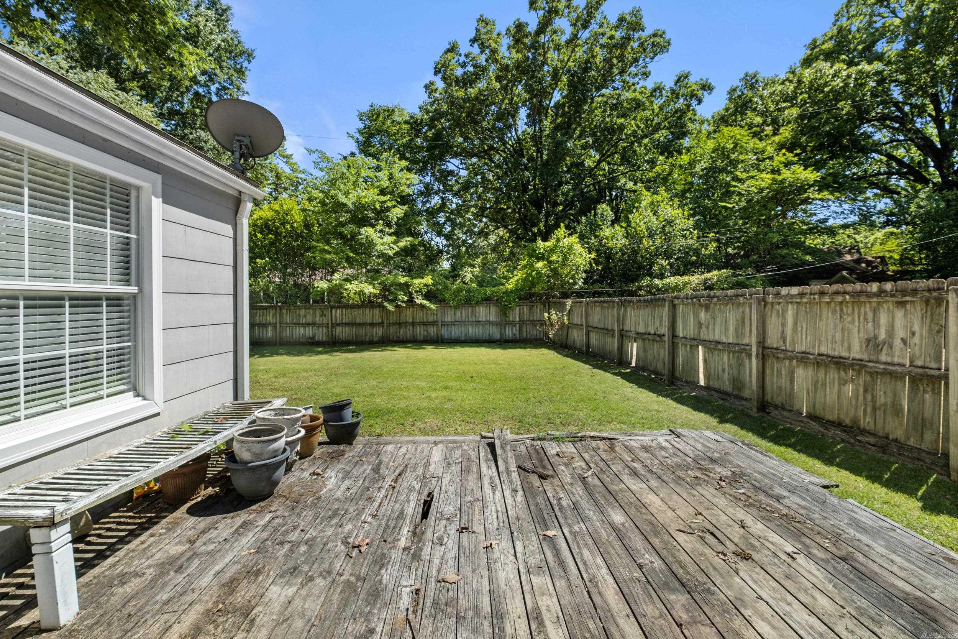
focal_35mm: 15
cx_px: 479
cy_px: 320
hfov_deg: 100.4
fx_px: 399
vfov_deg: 77.3
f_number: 6.4
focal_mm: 10
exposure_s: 1/125
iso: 400
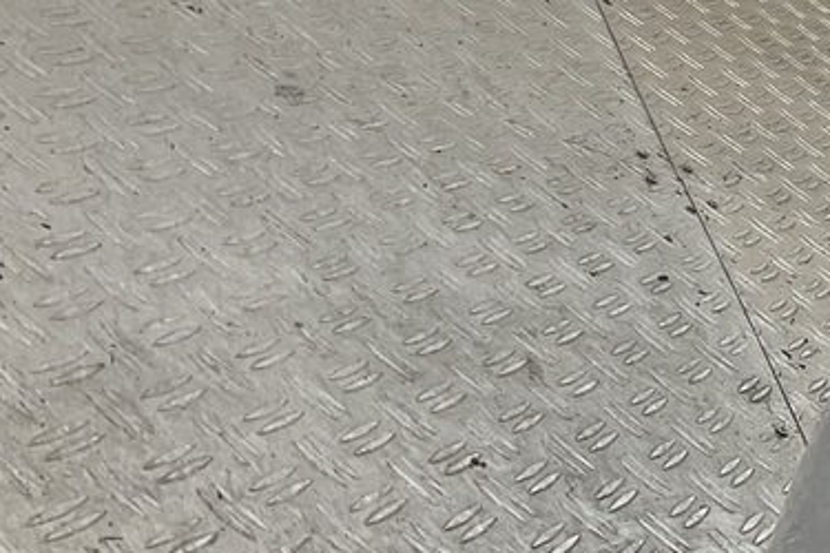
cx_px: 1060
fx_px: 1867
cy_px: 128
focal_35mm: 81
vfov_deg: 16.8
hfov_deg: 22.6
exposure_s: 1/100
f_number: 1.8
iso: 20
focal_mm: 3
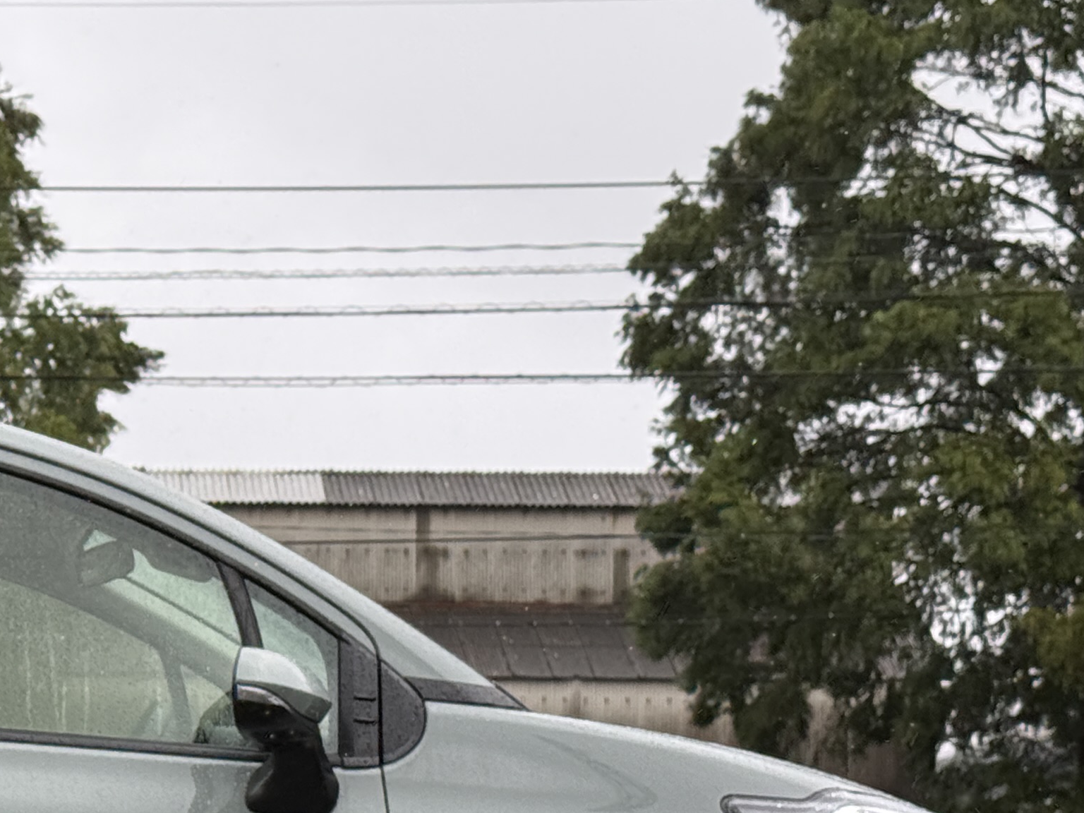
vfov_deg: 11.6
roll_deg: -0.3
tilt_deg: +3.4
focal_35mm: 126
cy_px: 805
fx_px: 3946
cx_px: -200
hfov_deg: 15.1
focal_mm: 6.76
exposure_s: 1/469
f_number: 1.78
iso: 80
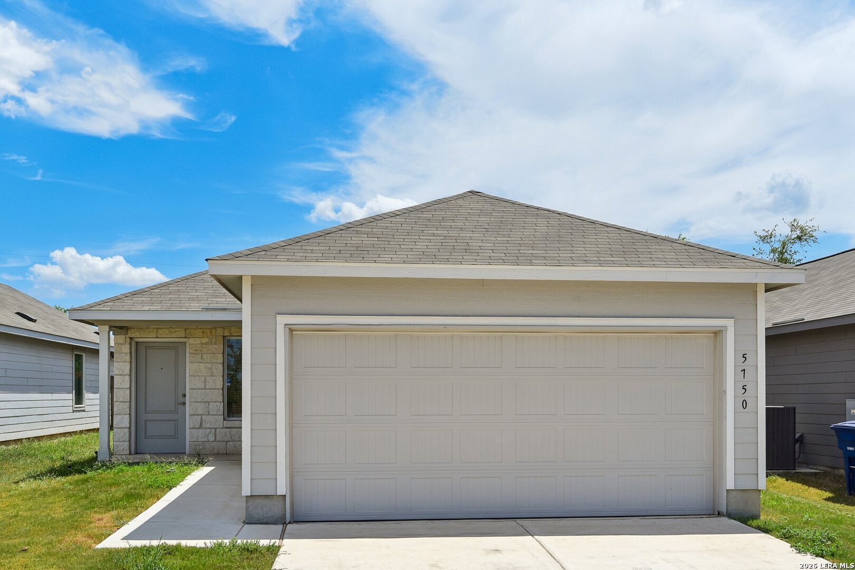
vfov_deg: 42.3
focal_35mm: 31
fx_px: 736
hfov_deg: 60.3
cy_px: 285
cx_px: 428
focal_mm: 31
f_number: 8
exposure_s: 1/1000
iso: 400
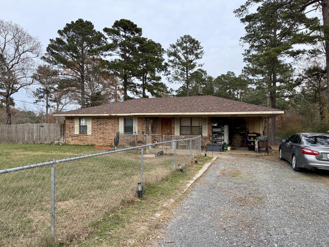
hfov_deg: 71.6
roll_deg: -0.6
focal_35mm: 24
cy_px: 124
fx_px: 228
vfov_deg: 56.8
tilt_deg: +0.3
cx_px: 164
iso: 80
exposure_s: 1/166
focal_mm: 6.76
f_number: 1.78
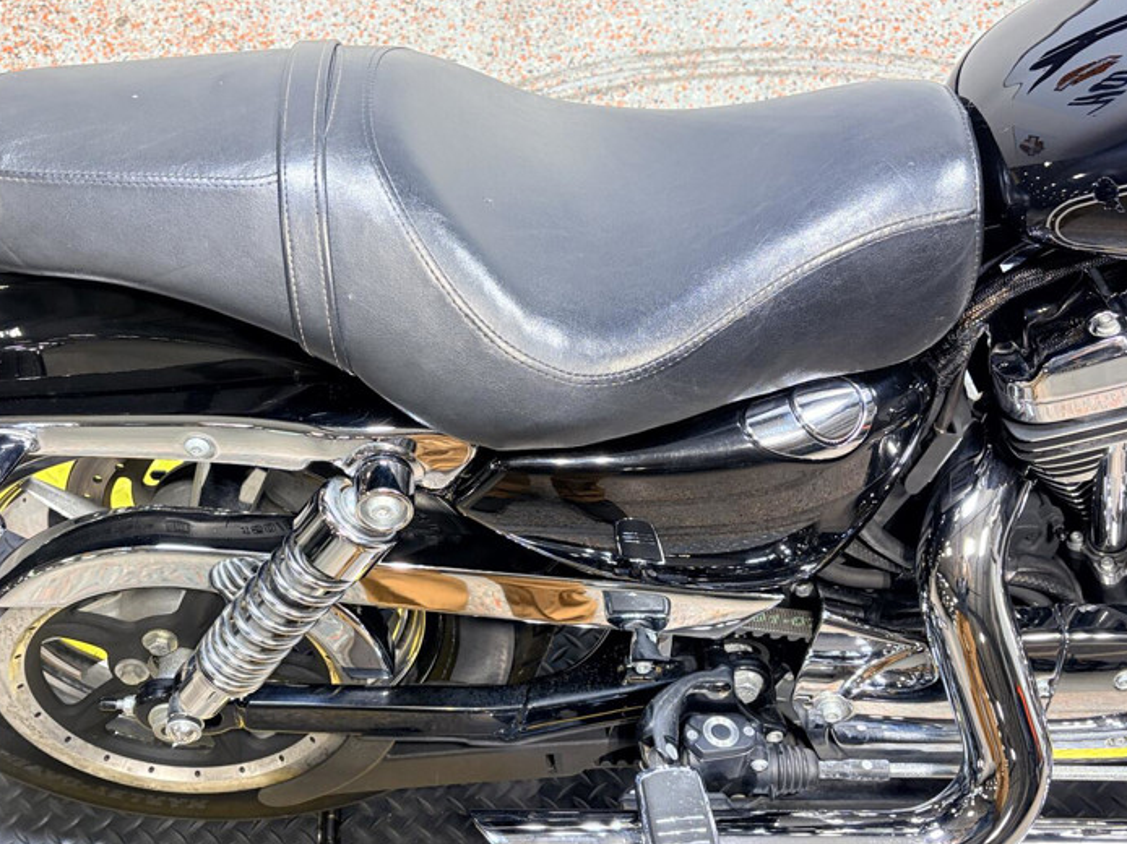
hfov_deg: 46.5
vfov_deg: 35.9
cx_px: 439
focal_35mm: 40
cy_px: 485
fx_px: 1302
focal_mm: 5.96
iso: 100
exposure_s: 1/120
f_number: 1.6
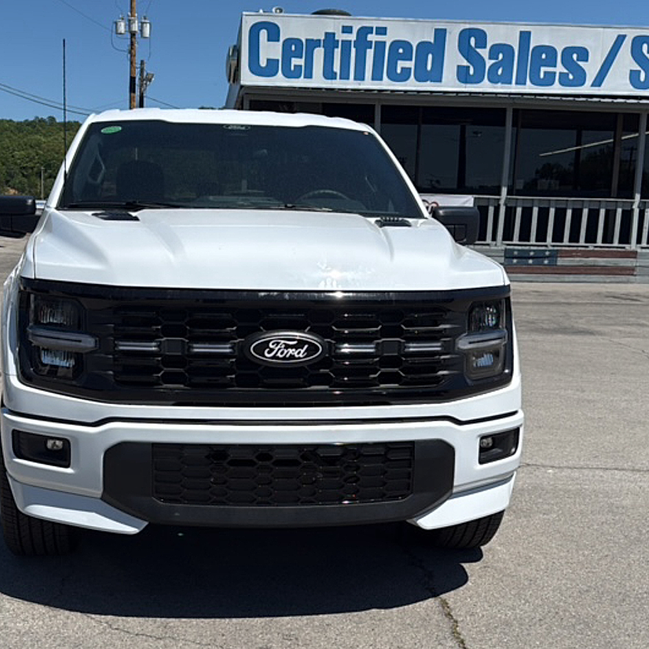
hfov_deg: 41.7
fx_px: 848
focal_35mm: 40
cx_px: 258
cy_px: 399
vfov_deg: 41.6
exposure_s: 1/9091
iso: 80
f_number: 1.78
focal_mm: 6.76
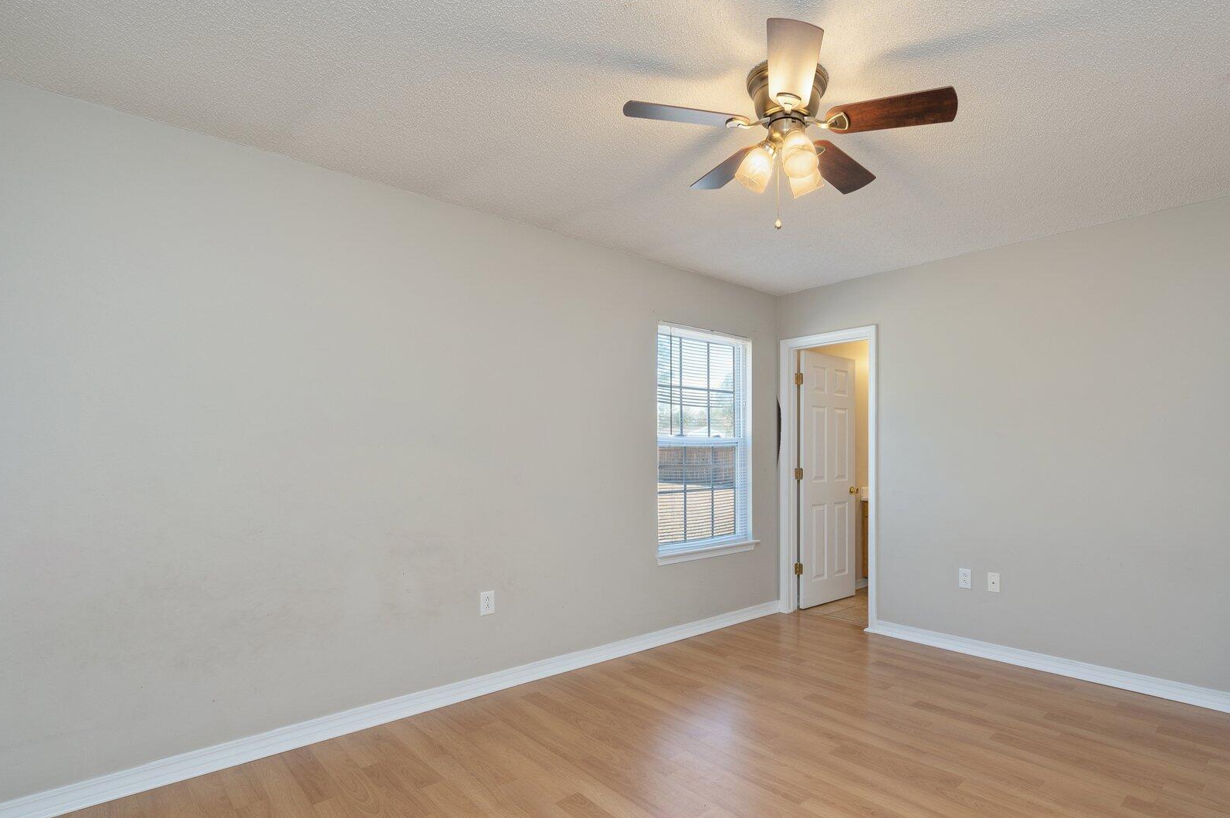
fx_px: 614
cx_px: 736
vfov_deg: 67.1
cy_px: 450
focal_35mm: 18
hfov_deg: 88.9
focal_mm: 14
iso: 250
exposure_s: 1/25
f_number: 7.1
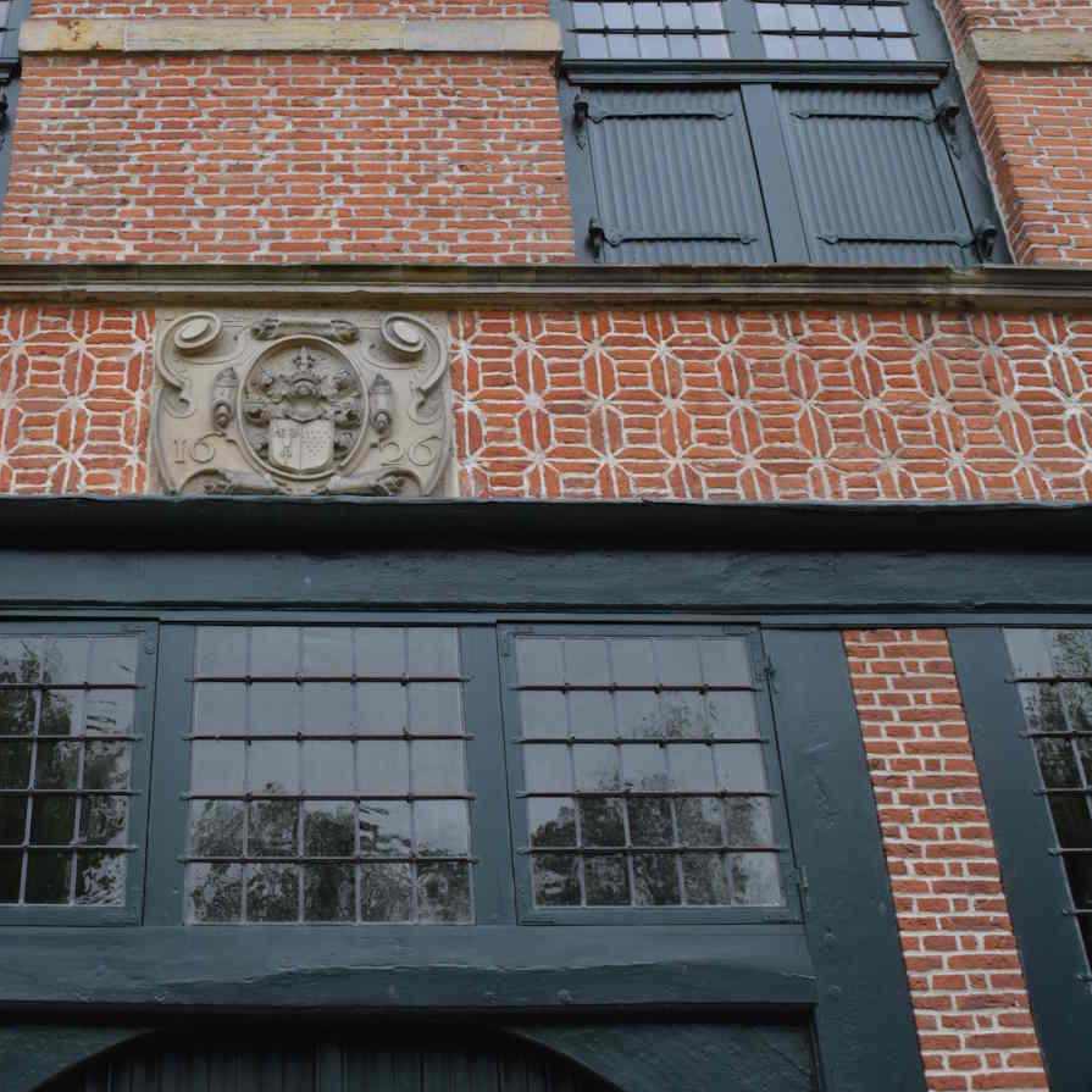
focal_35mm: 47
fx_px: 1677
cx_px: 289
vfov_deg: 36.0
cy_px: 511
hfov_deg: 35.4
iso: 640
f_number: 22
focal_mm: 22
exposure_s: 1/80
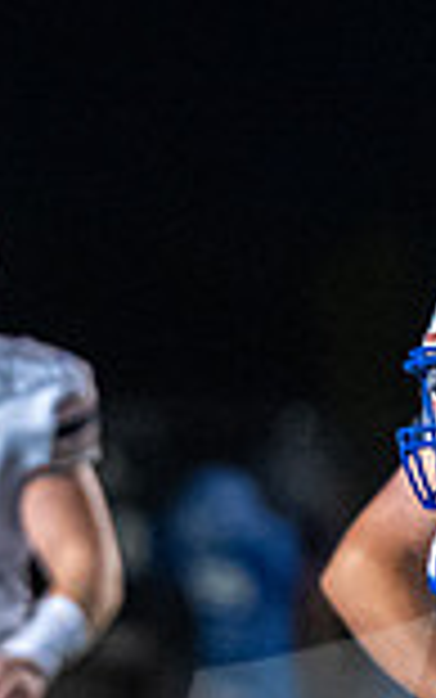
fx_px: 21369
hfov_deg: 1.2
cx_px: 416
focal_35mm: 1125
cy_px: 674
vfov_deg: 1.9
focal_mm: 200
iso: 5000
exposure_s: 1/1250
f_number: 2.8
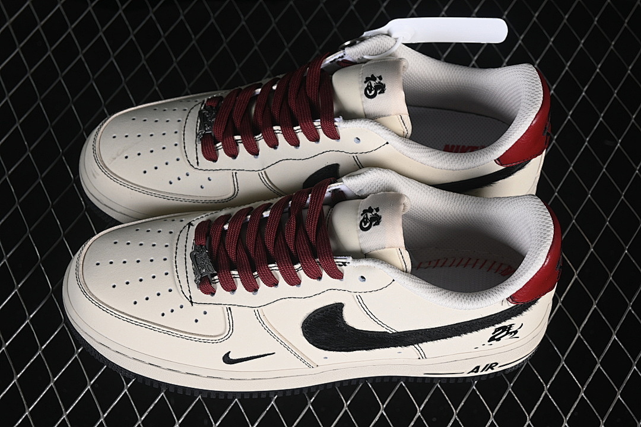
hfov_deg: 27.0
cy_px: 214
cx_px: 320
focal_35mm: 75
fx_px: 1335
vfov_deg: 18.2
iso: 160
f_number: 7.1
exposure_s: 1/80
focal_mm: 50
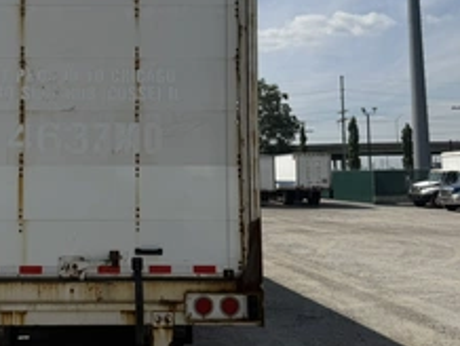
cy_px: 135
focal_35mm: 44
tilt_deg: +7.5
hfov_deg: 41.1
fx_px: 585
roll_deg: +0.3
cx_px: 91
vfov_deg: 32.8
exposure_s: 1/8130
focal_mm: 6.76
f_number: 1.78
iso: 80
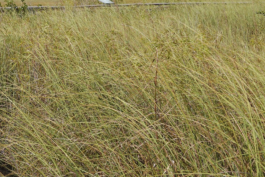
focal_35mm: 95
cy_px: 28
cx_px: 3
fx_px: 700
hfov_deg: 20.8
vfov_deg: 14.3
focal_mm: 40
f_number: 16
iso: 100
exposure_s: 1/100
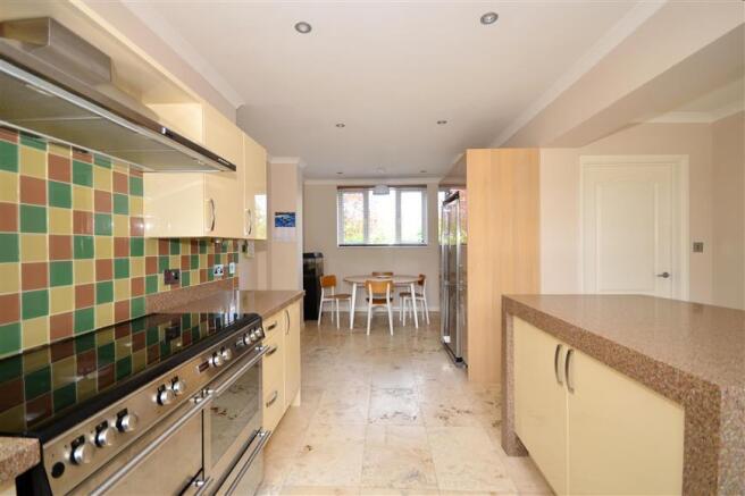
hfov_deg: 100.4
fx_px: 310
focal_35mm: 15
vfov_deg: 77.3
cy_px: 248
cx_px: 372
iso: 200
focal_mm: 10
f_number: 5
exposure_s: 1/50
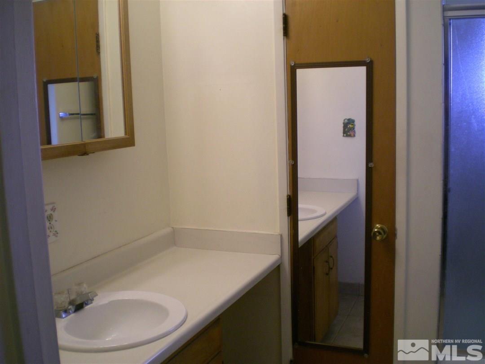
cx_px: 242
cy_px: 182
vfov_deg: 37.7
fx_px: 532
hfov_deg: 49.0
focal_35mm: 38
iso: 200
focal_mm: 6.3
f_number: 3.1
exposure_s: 1/30.6
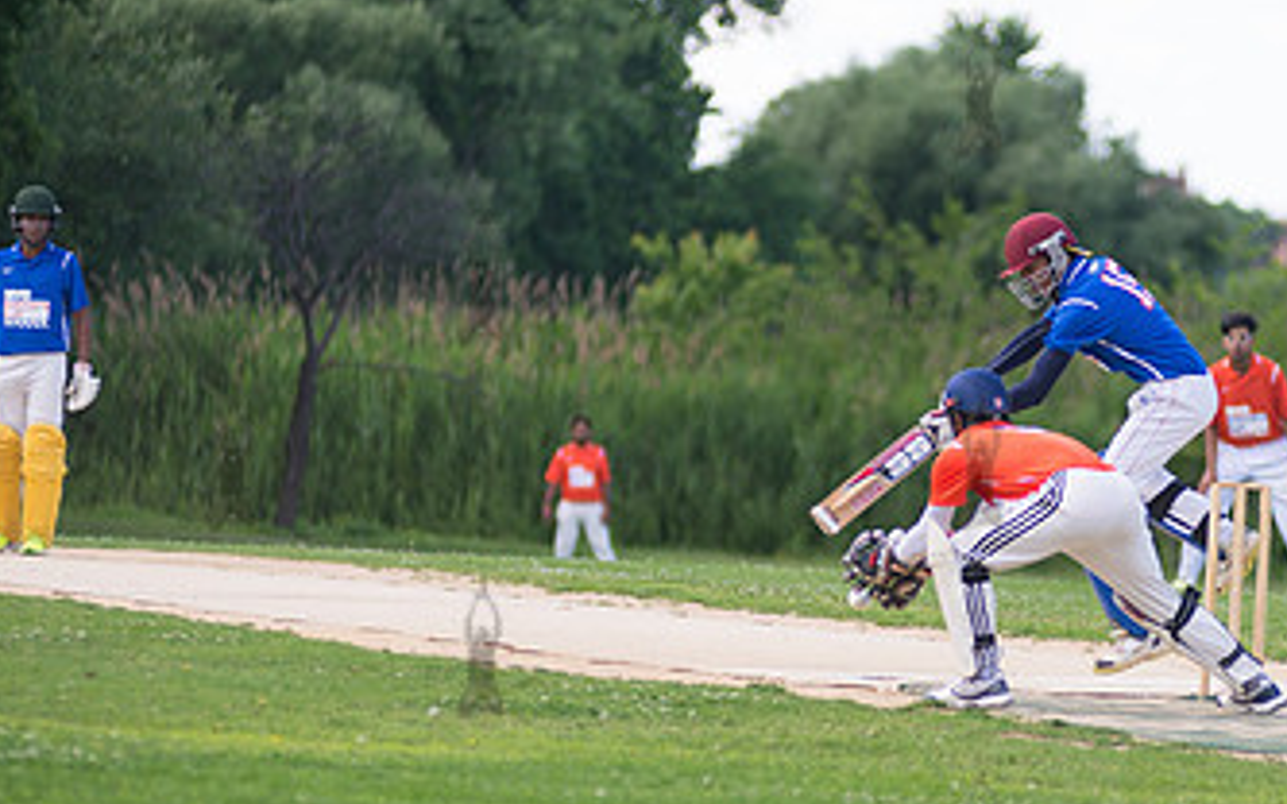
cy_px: 462
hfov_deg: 6.4
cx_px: 978
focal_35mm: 328
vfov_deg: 4.0
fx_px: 11503
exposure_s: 1/800
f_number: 2.8
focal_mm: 185
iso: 200
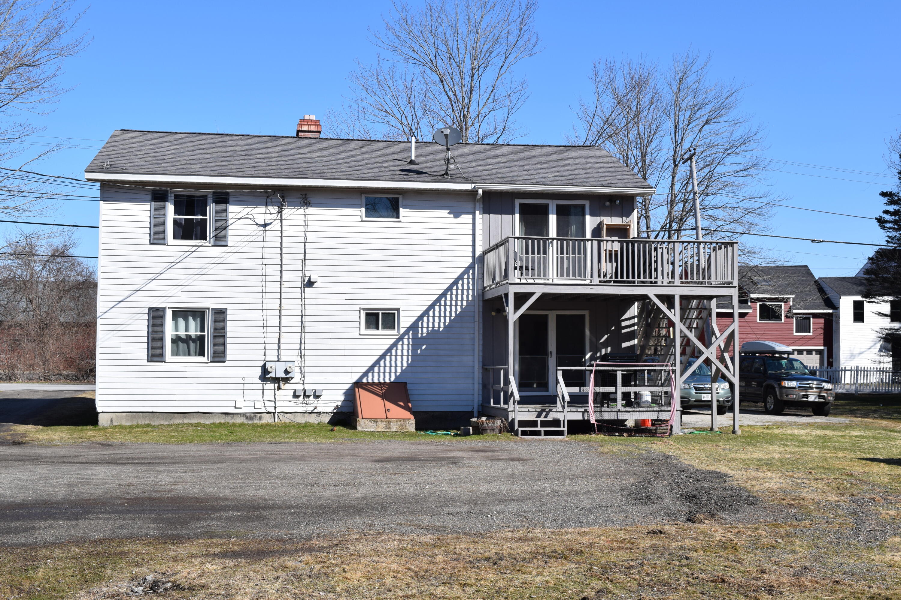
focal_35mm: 45
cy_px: 300
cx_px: 450
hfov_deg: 43.6
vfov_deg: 29.9
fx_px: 1126
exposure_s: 1/500
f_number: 11
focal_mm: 30
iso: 200
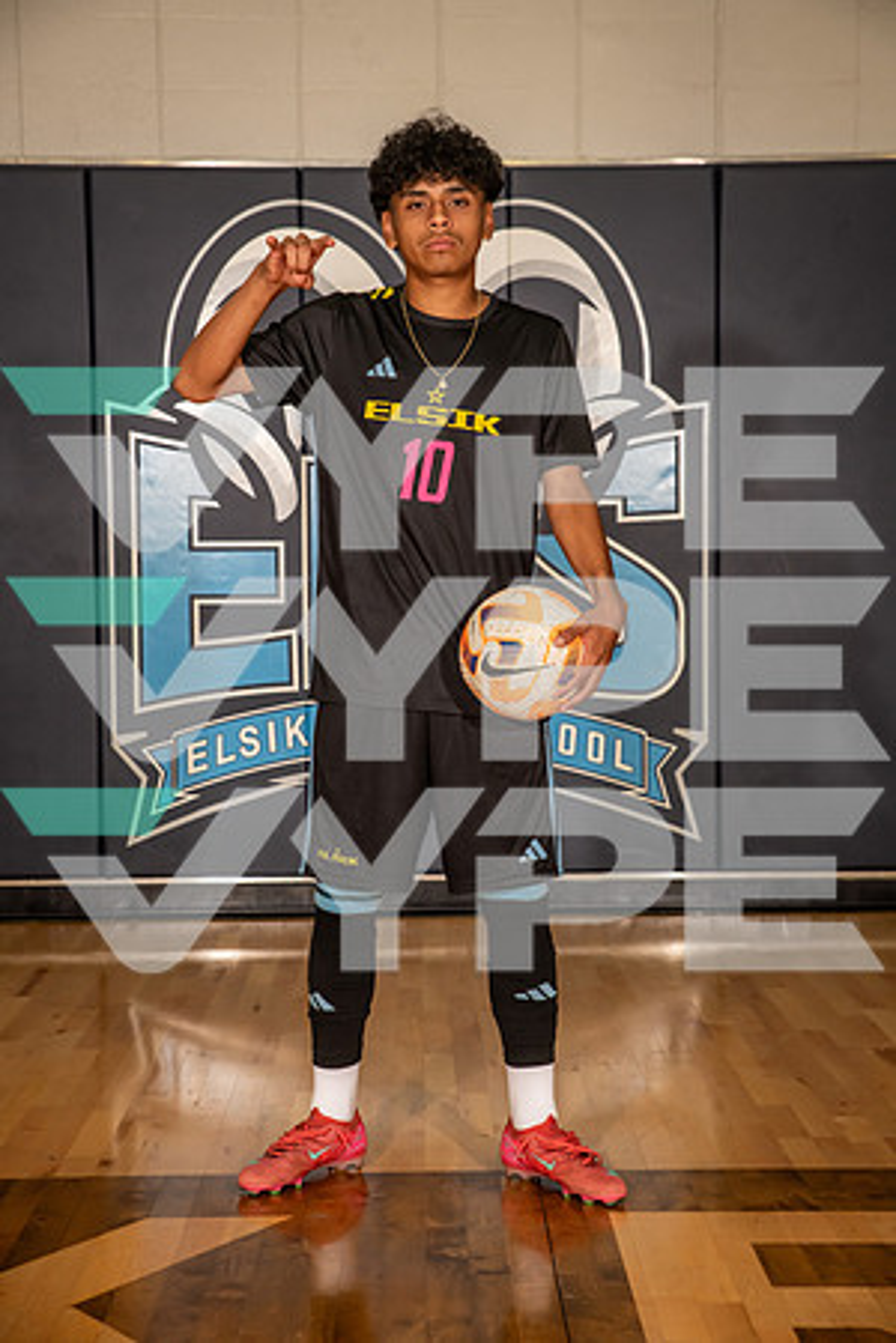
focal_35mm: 65
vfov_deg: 31.0
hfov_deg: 20.9
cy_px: 672
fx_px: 2426
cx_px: 448
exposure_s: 1/320
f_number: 6.3
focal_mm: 65
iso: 800
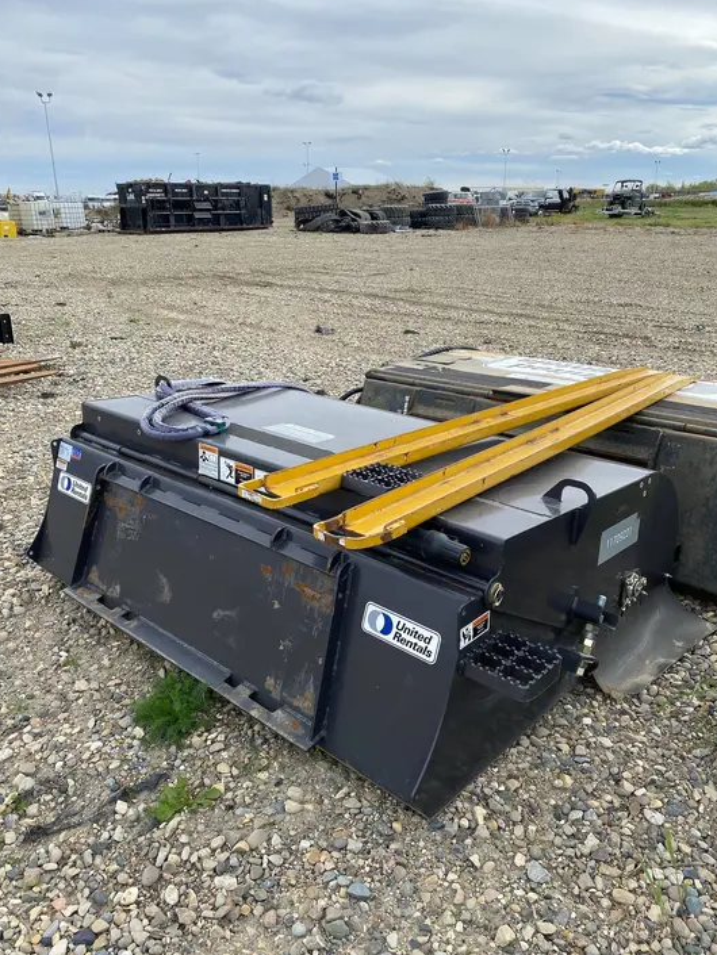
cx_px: 363
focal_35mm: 27
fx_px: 745
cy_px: 474
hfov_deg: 51.4
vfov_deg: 65.3
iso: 32
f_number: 1.8
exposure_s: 1/1608
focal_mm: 4.25
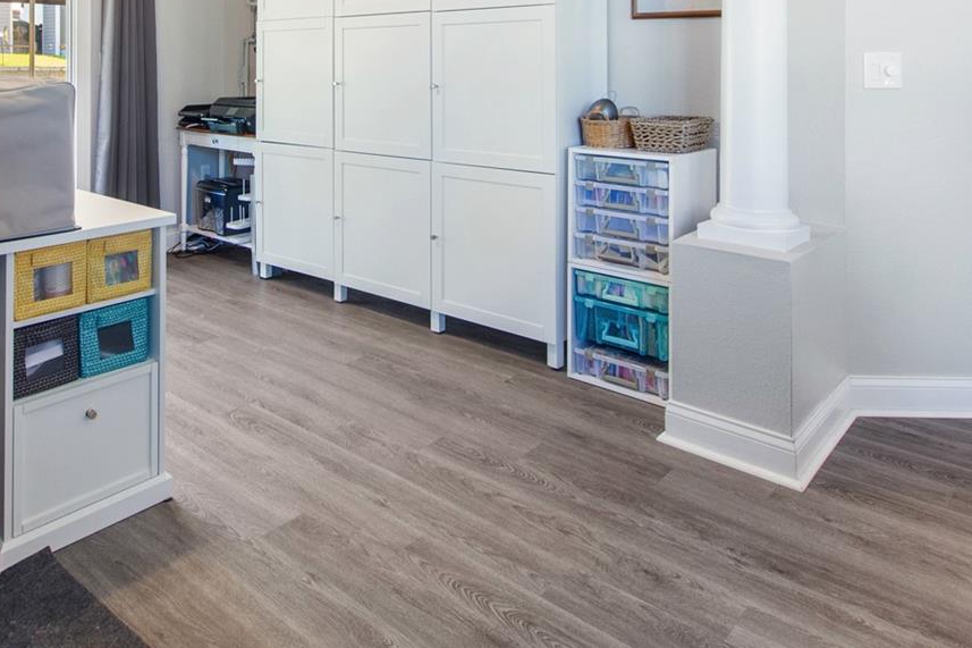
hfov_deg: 64.4
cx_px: 355
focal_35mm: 28
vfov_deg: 42.1
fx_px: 756
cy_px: 51
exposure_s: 1/5
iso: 400
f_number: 4.5
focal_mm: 10
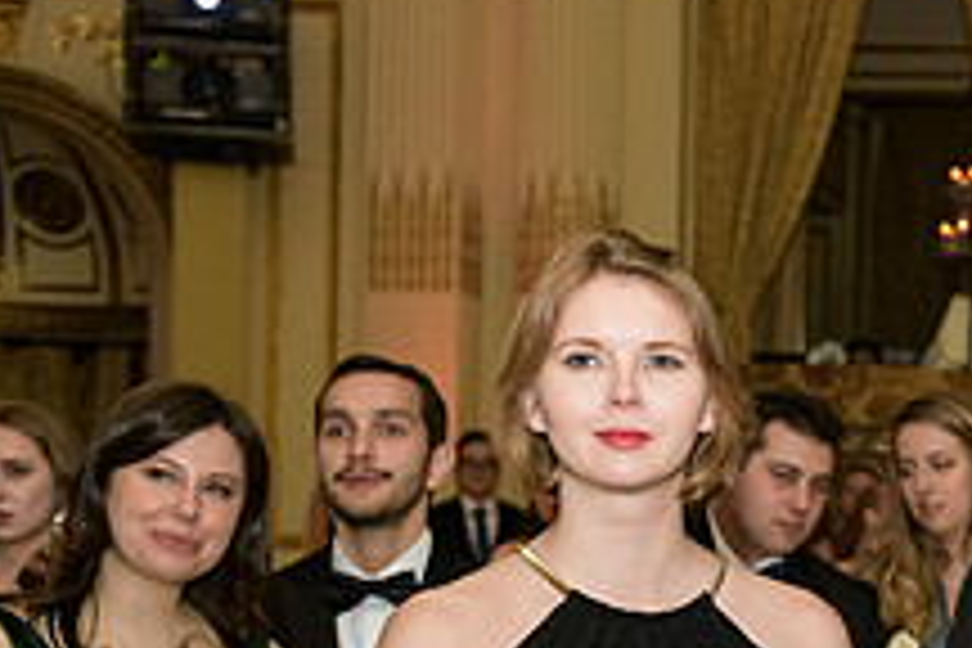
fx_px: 2322
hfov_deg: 22.0
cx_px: 1138
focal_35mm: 86
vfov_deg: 15.6
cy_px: 623
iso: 1600
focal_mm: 32
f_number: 3.2
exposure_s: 1/125
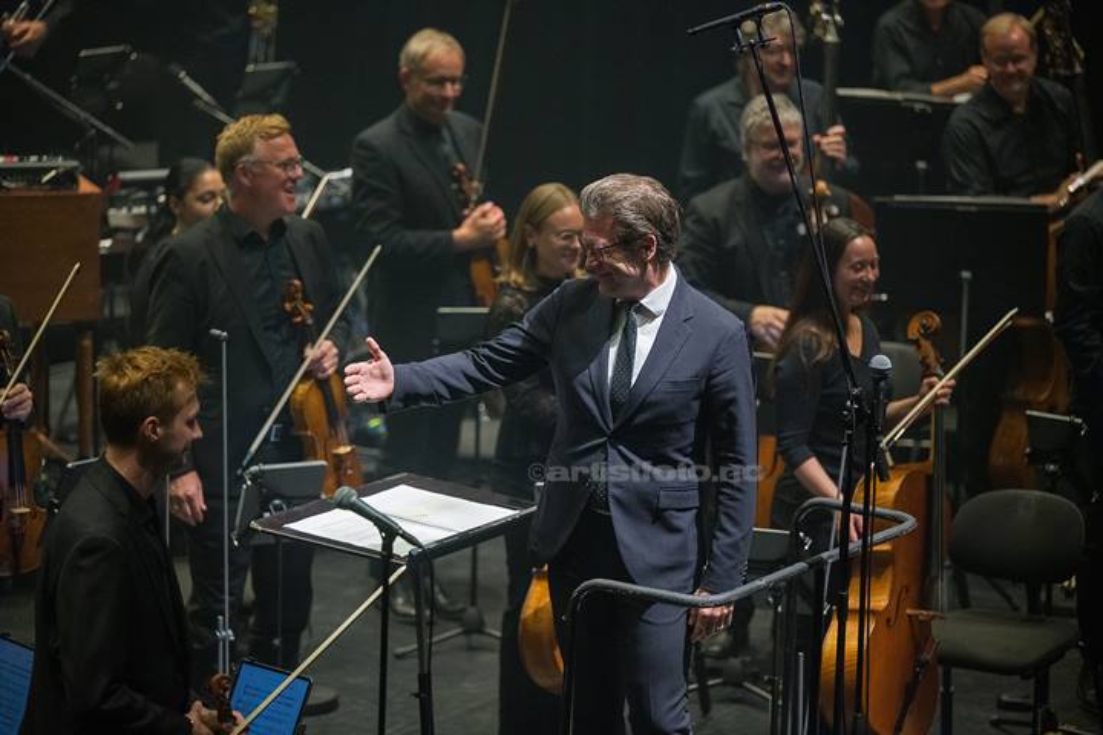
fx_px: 4595
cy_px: 368
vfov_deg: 9.1
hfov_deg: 13.7
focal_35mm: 150
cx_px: 552
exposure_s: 1/800
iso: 2000
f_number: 2.8
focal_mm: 150
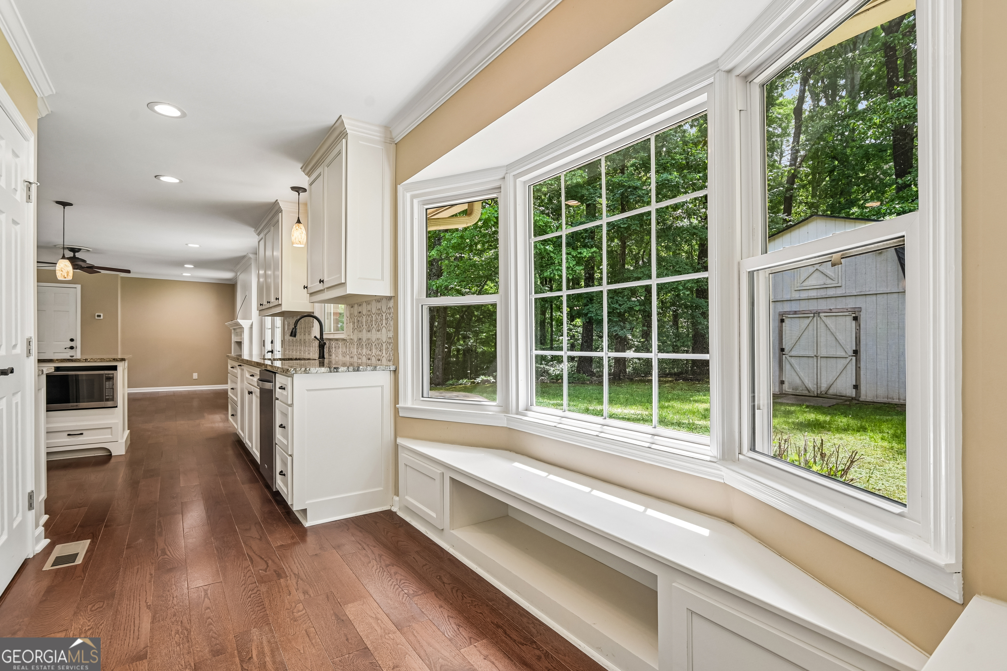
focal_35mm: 16
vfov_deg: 73.7
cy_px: 336
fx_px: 448
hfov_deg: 96.7
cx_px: 504
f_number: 8
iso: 200
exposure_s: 1/60
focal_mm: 16
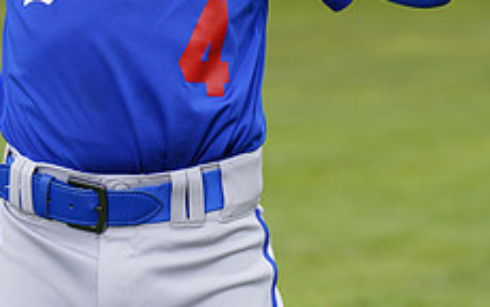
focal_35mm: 396
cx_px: 141
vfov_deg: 3.3
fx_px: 5291
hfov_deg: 5.3
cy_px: -95
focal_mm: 154
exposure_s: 1/250
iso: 100
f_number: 6.3
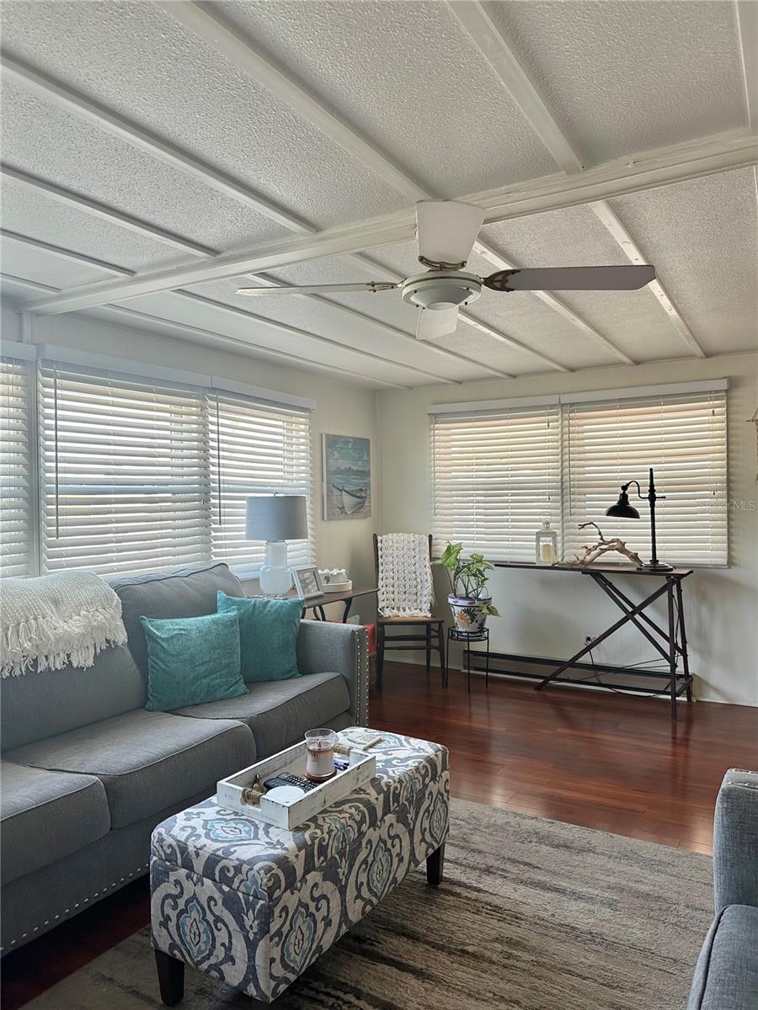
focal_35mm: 24
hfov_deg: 56.8
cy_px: 505
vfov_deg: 71.6
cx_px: 379
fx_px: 701
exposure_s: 1/121
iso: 125
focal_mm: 6.86
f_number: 1.78
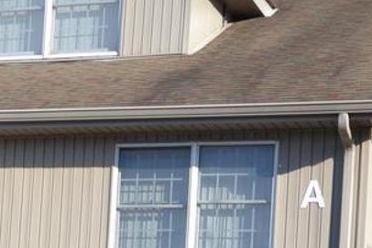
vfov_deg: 9.5
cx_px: -104
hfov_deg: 13.9
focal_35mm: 142
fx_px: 1466
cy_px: 325
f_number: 7.1
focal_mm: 20
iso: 100
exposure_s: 1/200
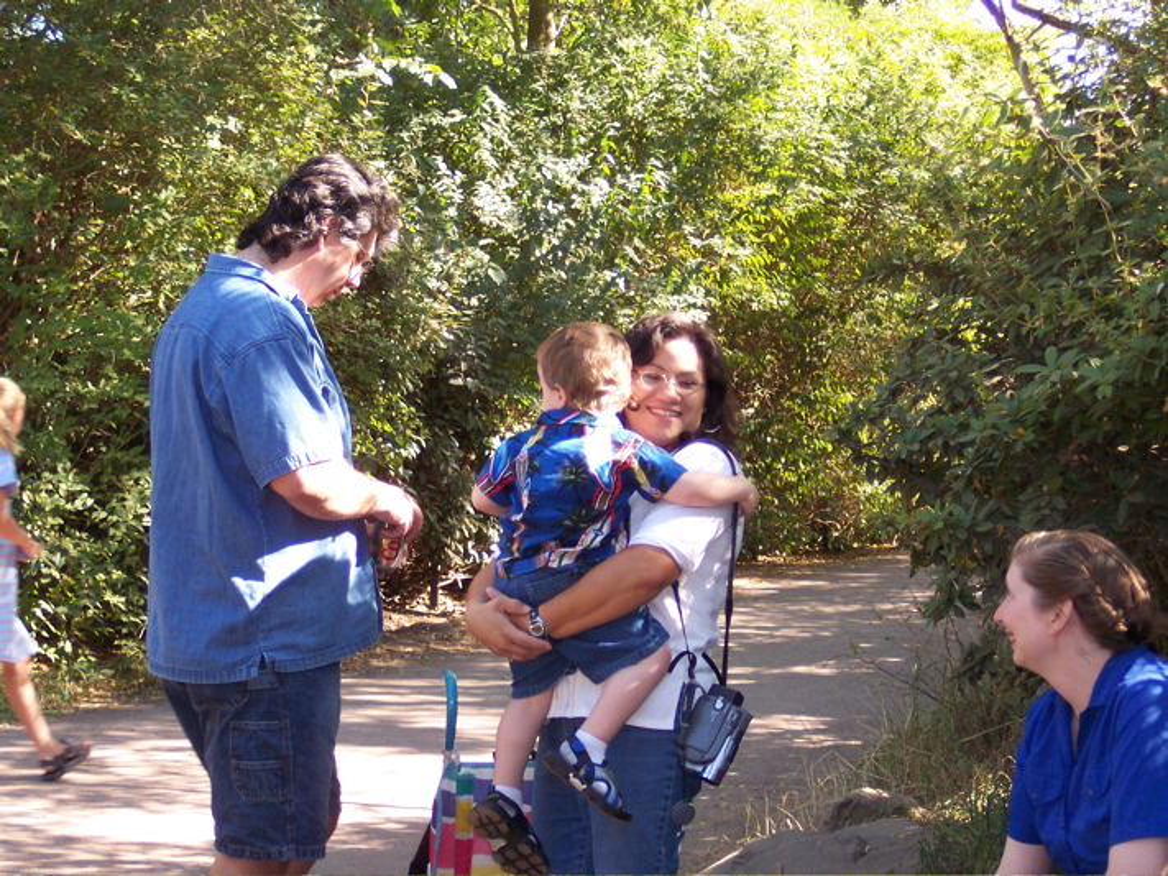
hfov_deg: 22.0
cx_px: 584
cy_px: 438
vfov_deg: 16.6
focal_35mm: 89
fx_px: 3002
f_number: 4.1
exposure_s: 1/60
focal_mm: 18.7
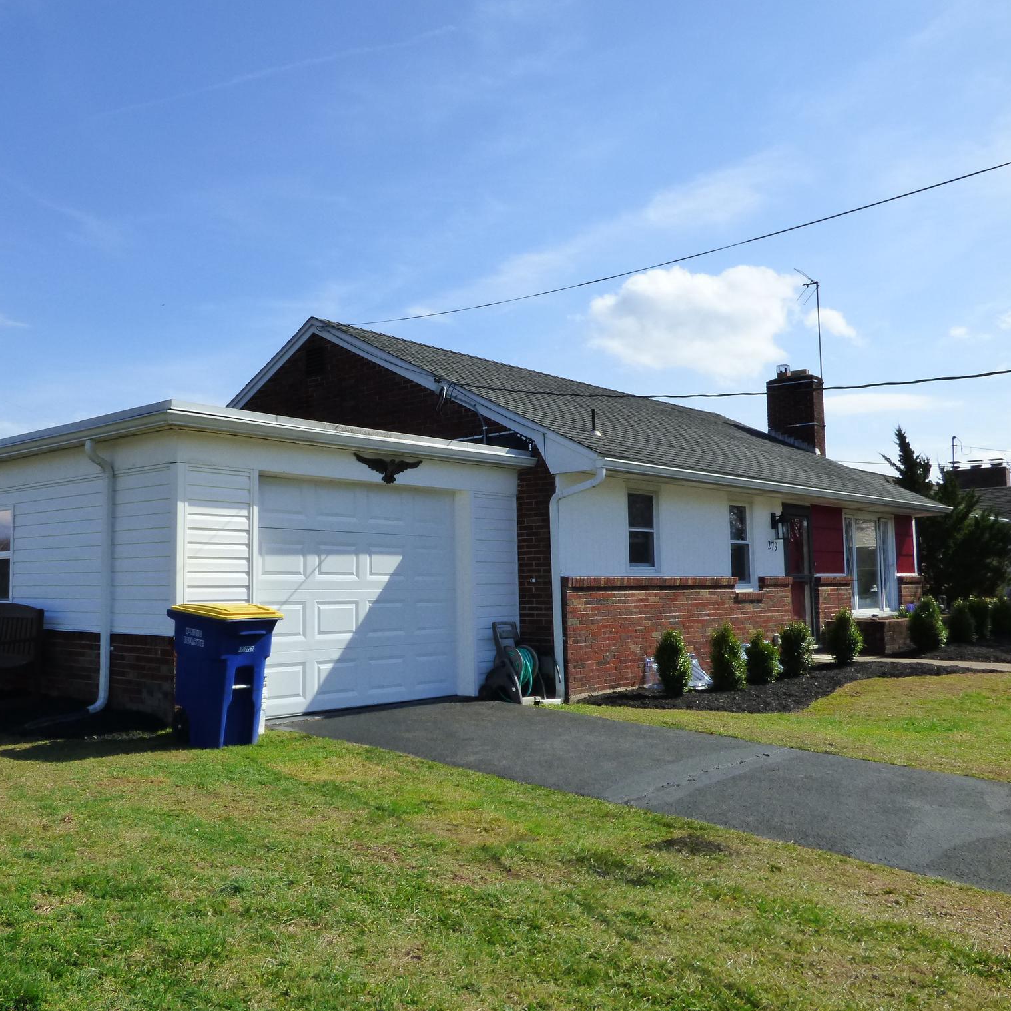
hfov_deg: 52.3
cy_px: 507
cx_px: 432
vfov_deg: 52.5
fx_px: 1024
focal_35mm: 31
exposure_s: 1/640
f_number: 5.6
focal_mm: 4.61
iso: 200
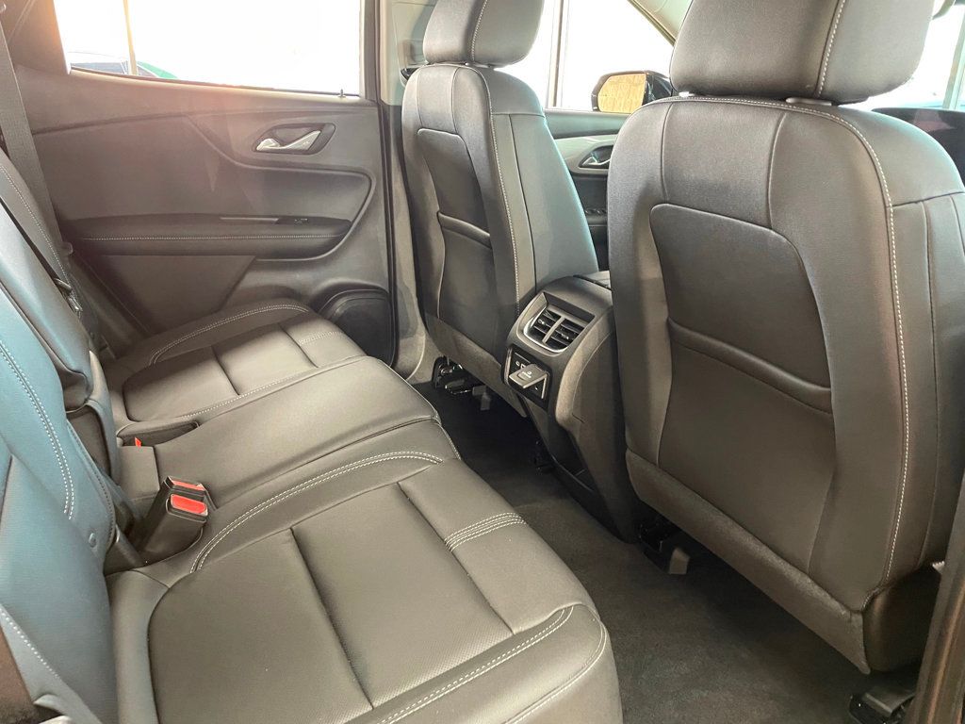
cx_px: 482
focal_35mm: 26
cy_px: 362
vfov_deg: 53.1
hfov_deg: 67.3
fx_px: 725
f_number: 1.6
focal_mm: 4.2
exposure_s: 1/40
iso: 400
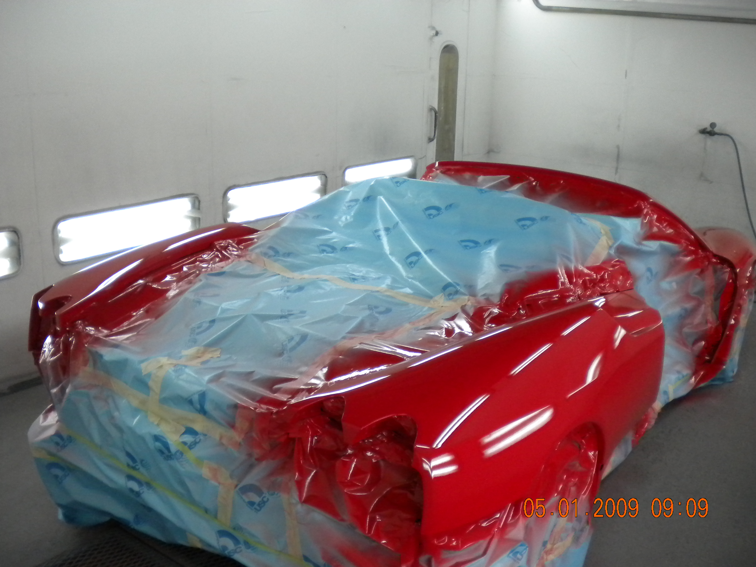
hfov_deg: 52.6
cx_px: 378
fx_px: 764
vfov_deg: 40.7
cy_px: 284
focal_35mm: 35
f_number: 3.1
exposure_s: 1/53
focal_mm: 6.3
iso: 400
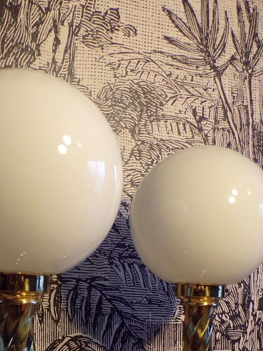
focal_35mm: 51
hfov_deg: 28.2
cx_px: 74
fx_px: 517
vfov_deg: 35.9
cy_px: 294
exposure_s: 1/17
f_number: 3
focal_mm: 4.3
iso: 355
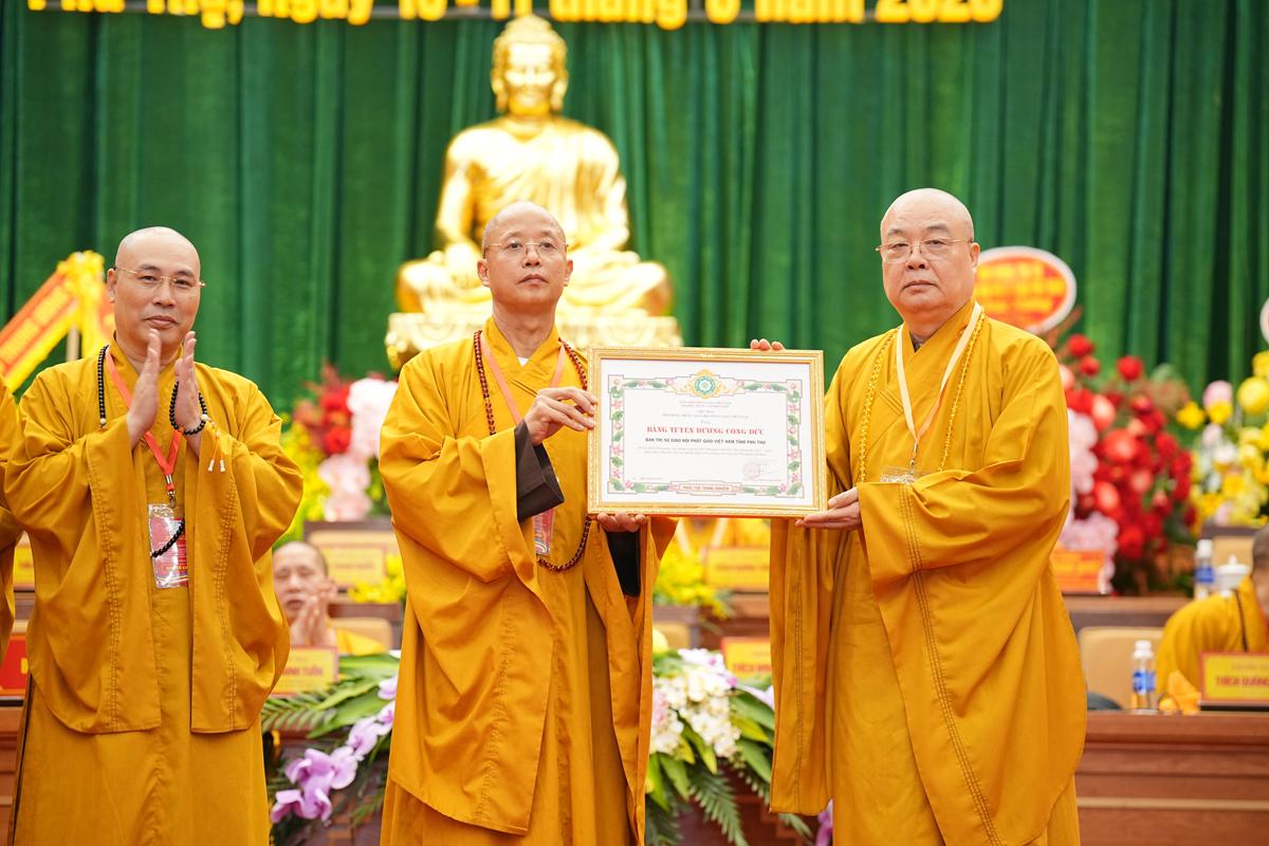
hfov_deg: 16.8
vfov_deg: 11.2
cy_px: 423
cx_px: 634
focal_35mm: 122
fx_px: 4300
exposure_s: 1/125
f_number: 2.8
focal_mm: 122
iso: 1600
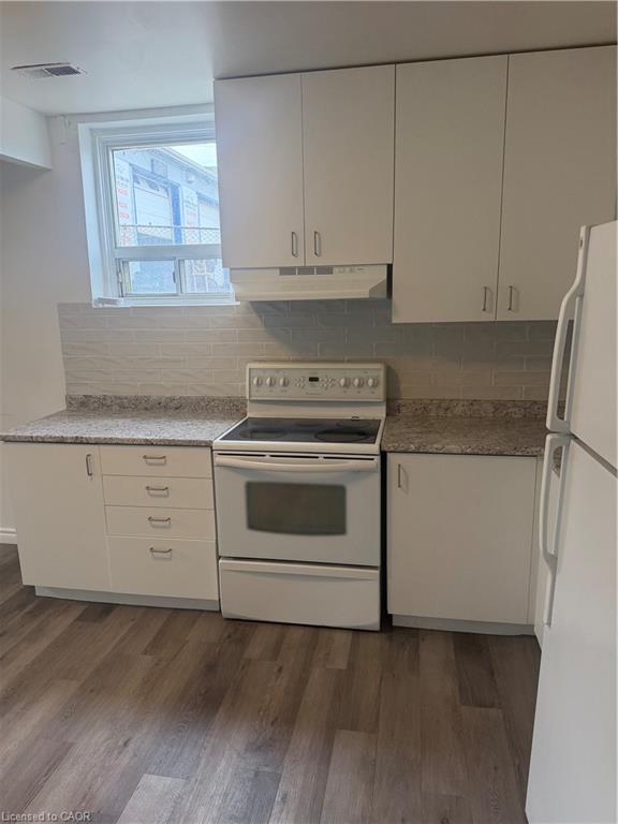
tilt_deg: -12.9
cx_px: 309
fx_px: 571
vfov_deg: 71.6
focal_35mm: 24
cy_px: 412
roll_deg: +1.2
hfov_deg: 56.8
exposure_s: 1/210
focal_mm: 6.76
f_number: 1.78
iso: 200
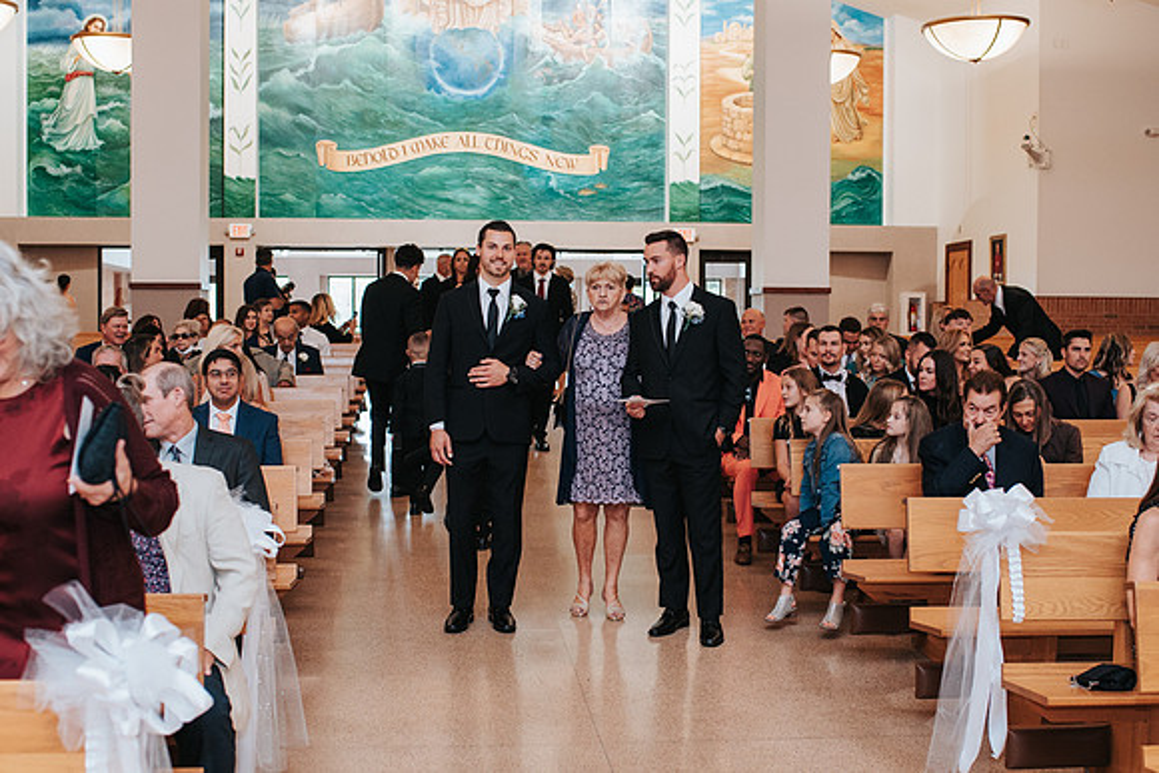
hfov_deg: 38.8
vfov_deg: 26.4
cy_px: 411
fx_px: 1647
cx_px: 588
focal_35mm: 51
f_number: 2.8
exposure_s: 1/125
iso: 1000
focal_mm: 35
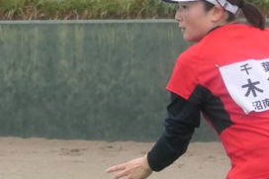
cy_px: 154
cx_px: 264
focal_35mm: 374
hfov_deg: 5.5
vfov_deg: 3.7
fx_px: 2793
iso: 1600
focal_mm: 33.96
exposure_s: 1/3200
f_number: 3.8
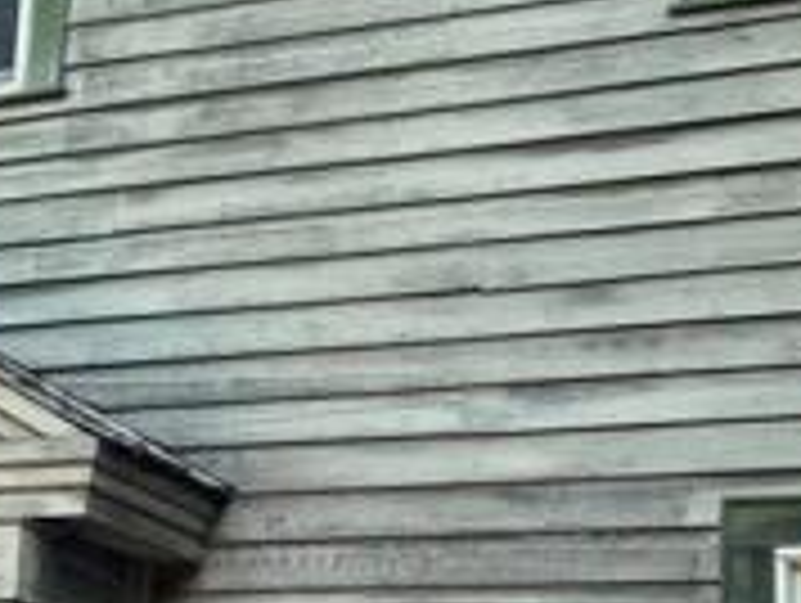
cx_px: 112
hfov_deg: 19.9
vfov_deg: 15.2
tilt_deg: +12.2
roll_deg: -3.8
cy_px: 432
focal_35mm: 97
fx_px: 2248
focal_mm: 6.76
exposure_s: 1/912
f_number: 1.78
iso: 80
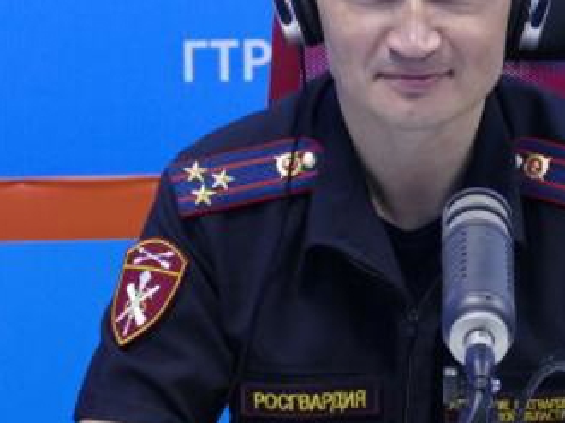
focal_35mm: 175
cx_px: 392
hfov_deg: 11.3
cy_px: 151
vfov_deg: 8.5
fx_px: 2854
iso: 1600
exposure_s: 1/60
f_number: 3.7
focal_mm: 29.24
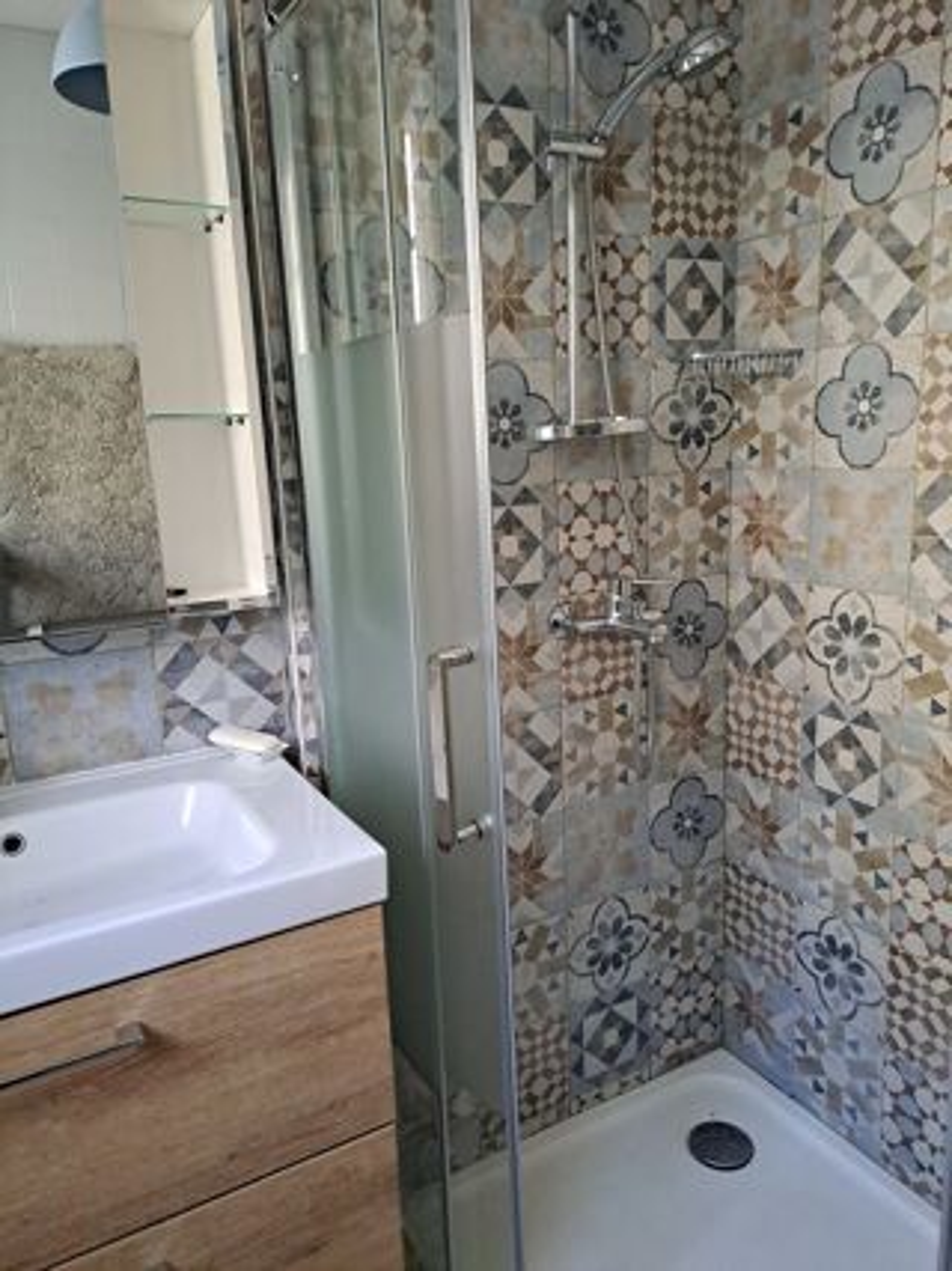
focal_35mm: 25
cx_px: 476
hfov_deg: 54.9
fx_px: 917
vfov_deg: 69.4
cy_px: 636
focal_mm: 4.65
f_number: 1.8
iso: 400
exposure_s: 1/25
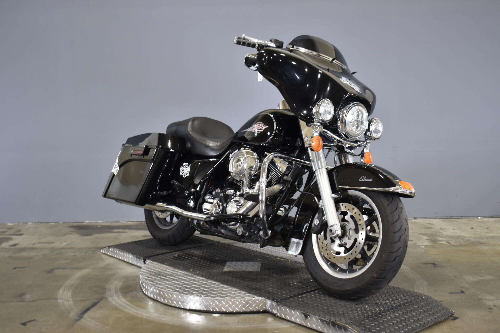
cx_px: 250
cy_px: 166
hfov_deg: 45.0
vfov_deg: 30.8
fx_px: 604
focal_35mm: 44
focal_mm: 29
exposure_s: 1/20
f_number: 4.2
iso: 400
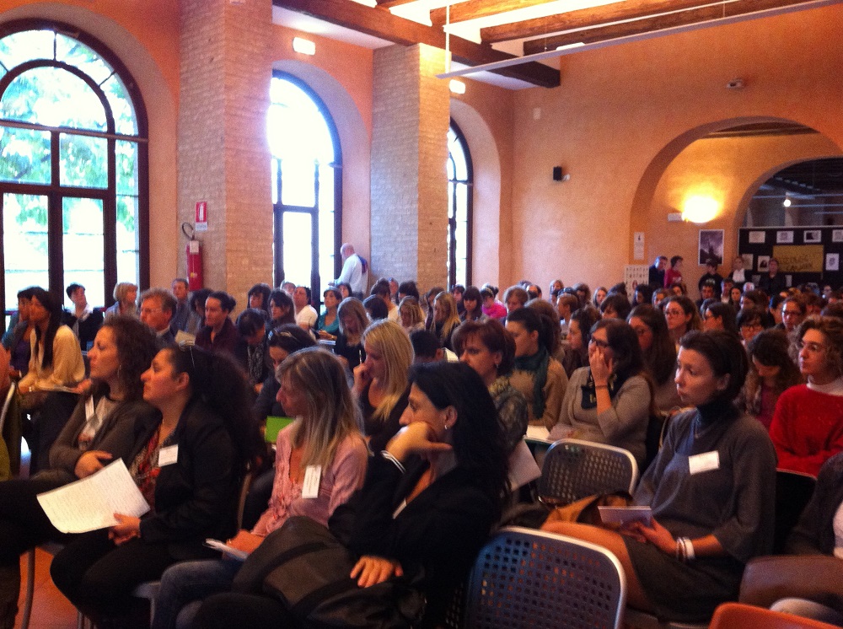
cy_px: 314
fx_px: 851
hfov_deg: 52.7
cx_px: 422
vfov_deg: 40.6
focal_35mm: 35
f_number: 2.8
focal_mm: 3.85
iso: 320
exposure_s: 1/15
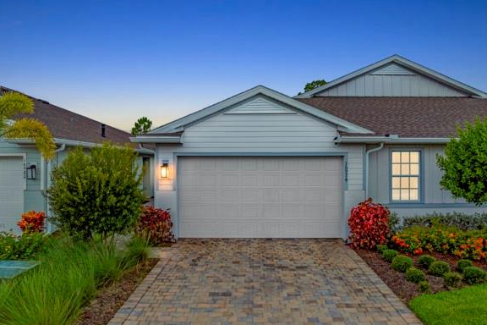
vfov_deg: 49.5
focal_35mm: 26
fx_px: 352
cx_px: 249
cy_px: 170
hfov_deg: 69.4
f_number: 2.8
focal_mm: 12.29
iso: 100
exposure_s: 1/240
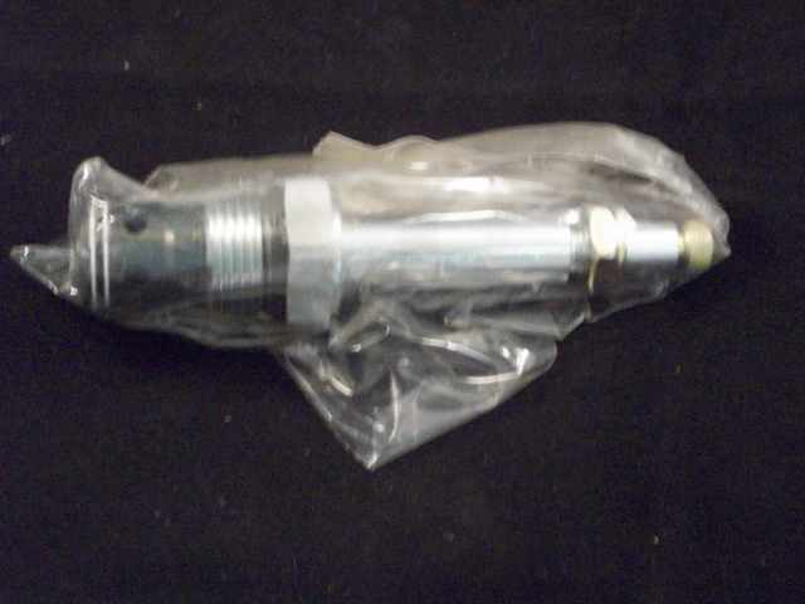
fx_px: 1791
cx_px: 402
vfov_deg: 19.1
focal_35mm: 77
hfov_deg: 25.3
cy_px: 302
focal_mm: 12.8
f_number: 4.2
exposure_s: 1/21.1
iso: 800
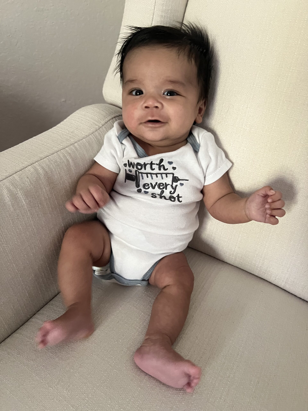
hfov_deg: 53.1
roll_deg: -0.7
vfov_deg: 67.3
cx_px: 154
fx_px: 308
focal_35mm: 26
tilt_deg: -42.5
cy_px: 206
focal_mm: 5.7
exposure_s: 1/34
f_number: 1.5
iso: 640
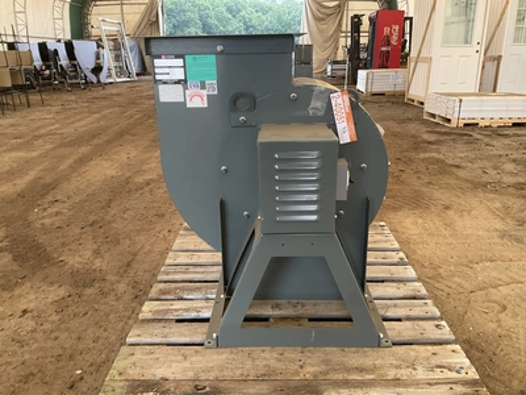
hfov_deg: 61.7
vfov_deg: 48.2
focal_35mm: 29
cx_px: 263
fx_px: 441
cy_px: 198
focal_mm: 3
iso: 64
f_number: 1.8
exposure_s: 1/74
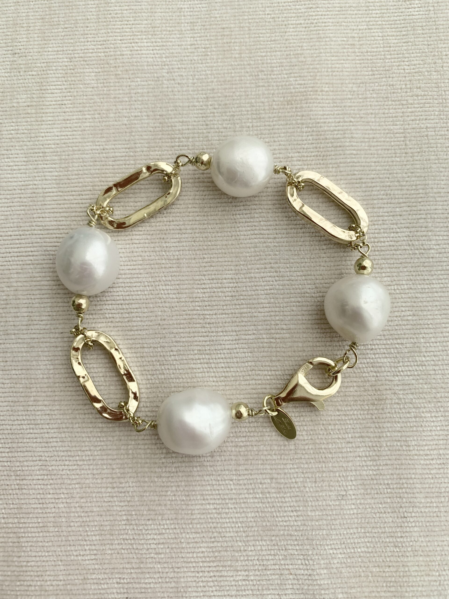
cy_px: 300
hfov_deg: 53.1
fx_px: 450
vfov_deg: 67.3
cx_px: 224
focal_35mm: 26
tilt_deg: -82.8
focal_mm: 4.25
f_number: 1.8
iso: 25
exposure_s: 1/463
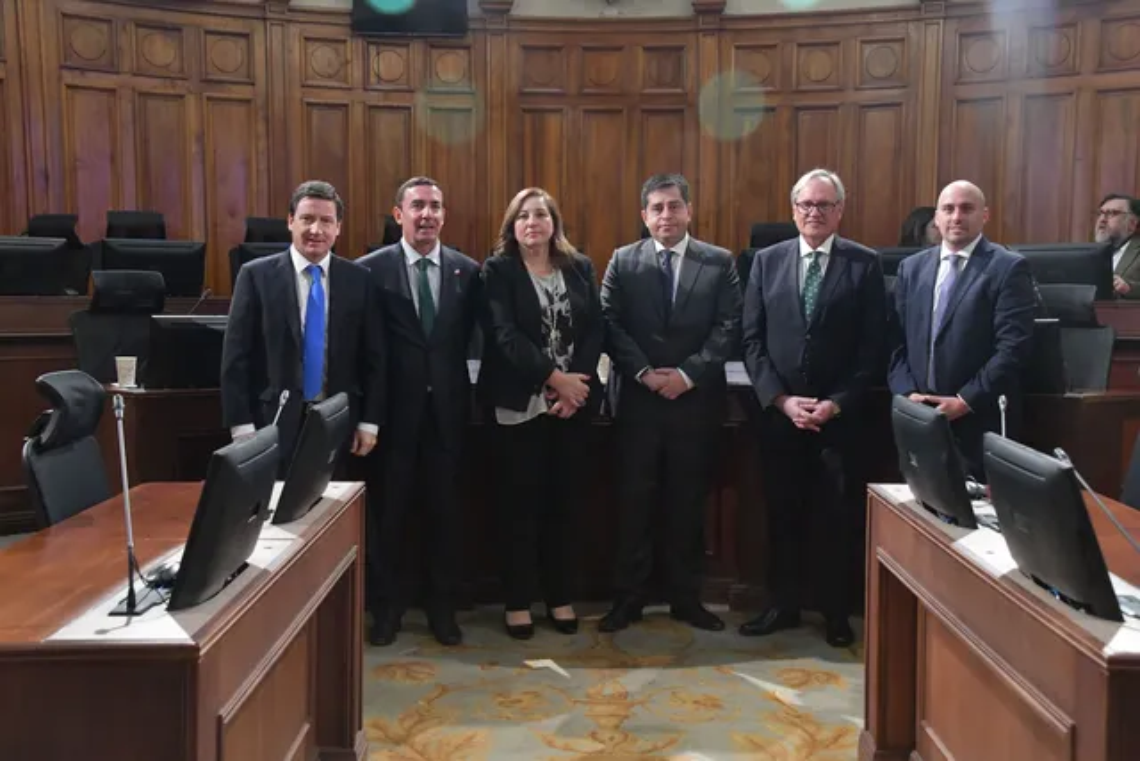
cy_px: 380
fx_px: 1425
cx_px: 570
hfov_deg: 43.6
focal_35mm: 45
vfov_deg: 29.9
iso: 6400
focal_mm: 45
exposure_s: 1/100
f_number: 9
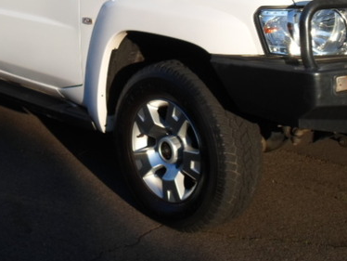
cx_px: 180
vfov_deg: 18.9
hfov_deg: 25.3
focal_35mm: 77
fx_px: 772
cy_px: 33
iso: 80
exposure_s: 1/750
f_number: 3
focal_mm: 6.5
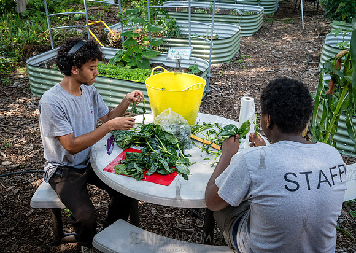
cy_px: 126
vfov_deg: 37.8
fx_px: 370
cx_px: 166
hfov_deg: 51.4
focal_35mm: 37
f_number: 5.6
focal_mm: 35
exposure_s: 1/160
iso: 200
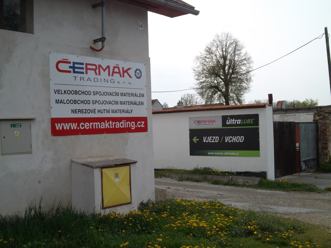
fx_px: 421
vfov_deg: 32.9
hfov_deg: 42.9
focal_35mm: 44
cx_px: 166
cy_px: 124
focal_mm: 7.8
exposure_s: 1/550
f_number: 4.5
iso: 80
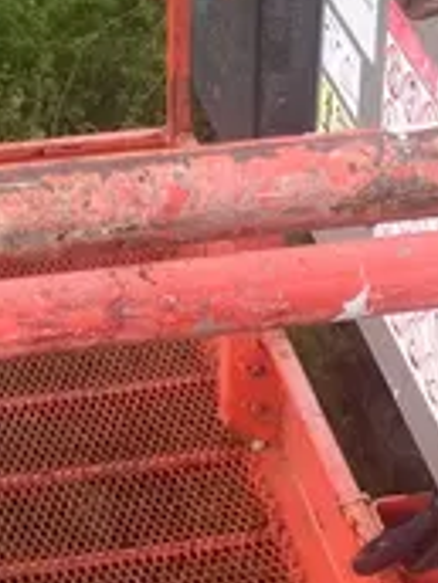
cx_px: 136
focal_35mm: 119
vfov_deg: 16.5
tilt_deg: -31.3
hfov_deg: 12.4
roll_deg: +1.8
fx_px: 2008
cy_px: 266
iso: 25
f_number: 1.8
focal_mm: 3.99
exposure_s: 1/185
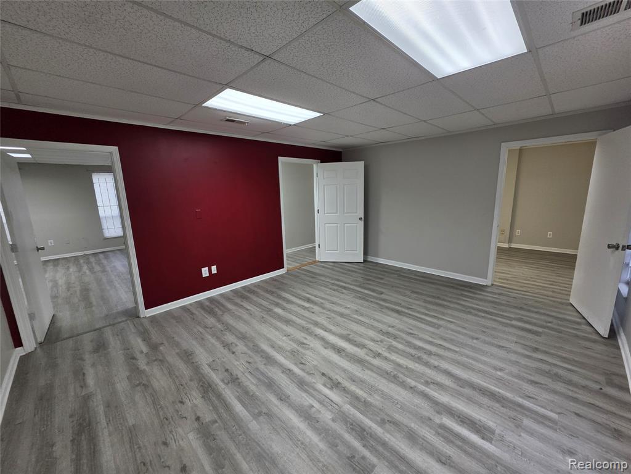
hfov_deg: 106.2
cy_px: 237
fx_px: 237
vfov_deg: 89.9
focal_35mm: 13
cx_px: 316
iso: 50
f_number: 1.9
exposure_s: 1/120
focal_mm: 2.2
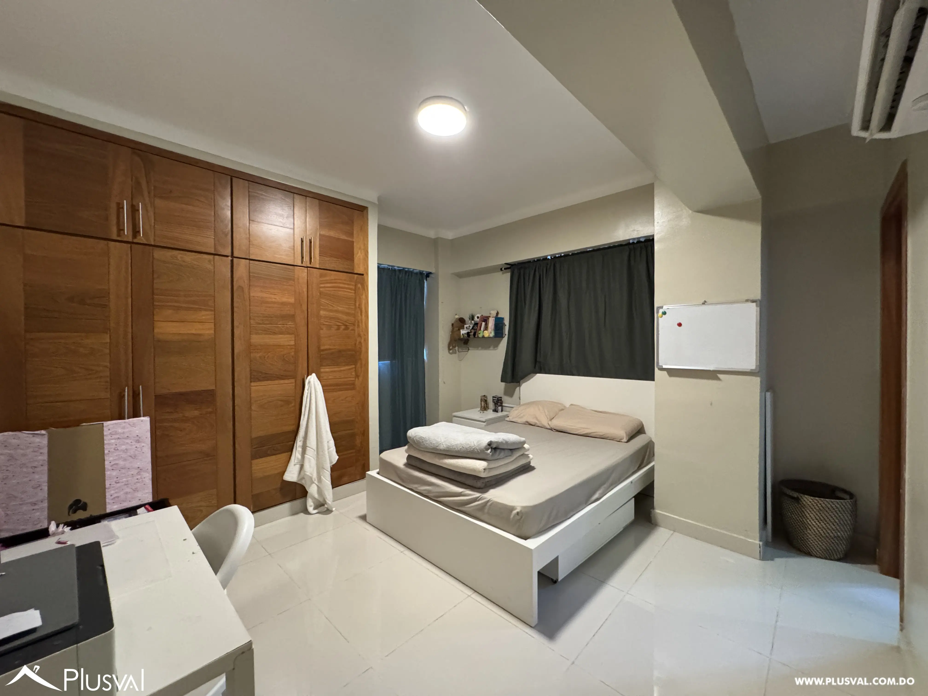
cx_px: 464
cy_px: 348
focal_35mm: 14
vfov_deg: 85.7
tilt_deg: -1.3
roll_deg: +0.3
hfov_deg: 102.1
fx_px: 375
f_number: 2.2
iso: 1000
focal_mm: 2.22
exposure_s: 1/60
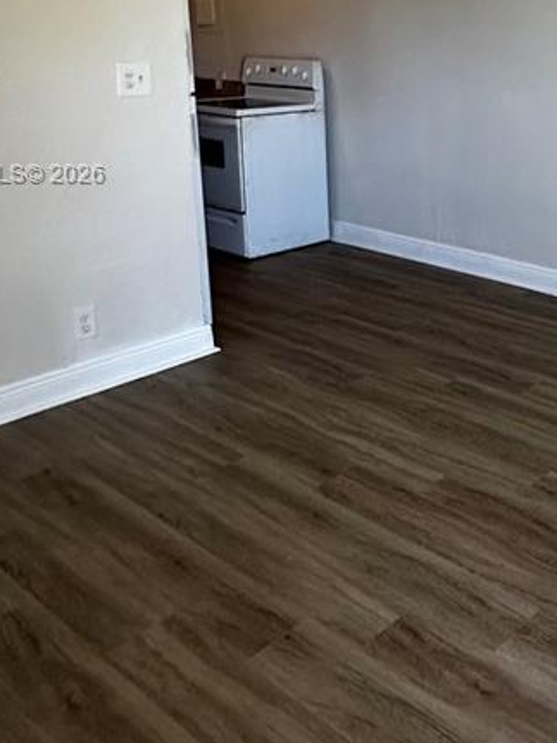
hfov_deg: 33.6
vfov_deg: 46.0
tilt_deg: -11.7
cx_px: 560
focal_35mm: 39
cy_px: 176
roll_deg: -2.6
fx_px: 837
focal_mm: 2.22
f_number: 2.2
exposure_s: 1/120
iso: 250
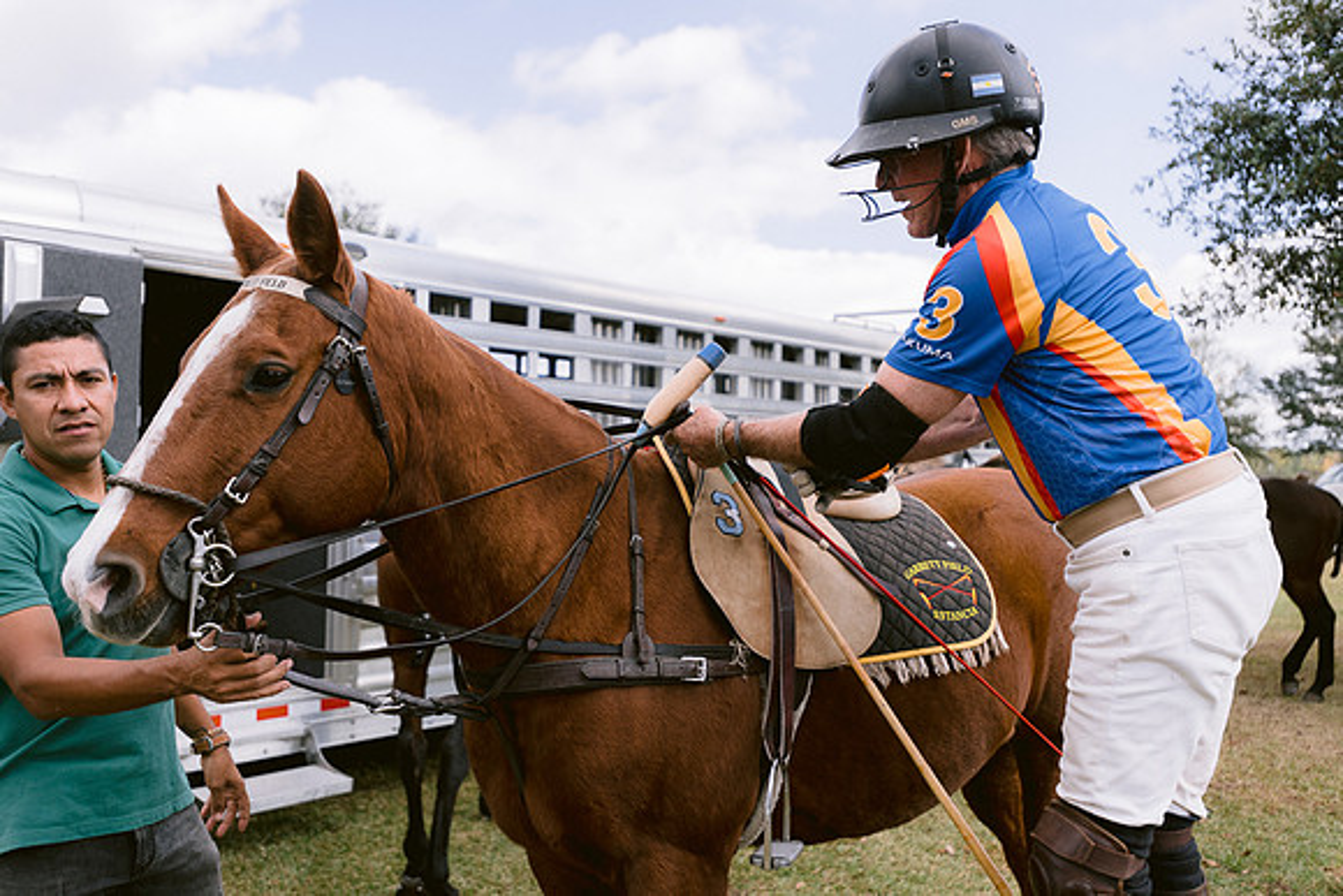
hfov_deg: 54.4
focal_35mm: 35
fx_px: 1306
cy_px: 448
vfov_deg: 37.9
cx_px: 672
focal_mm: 35
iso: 200
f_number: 2.8
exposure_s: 1/2500
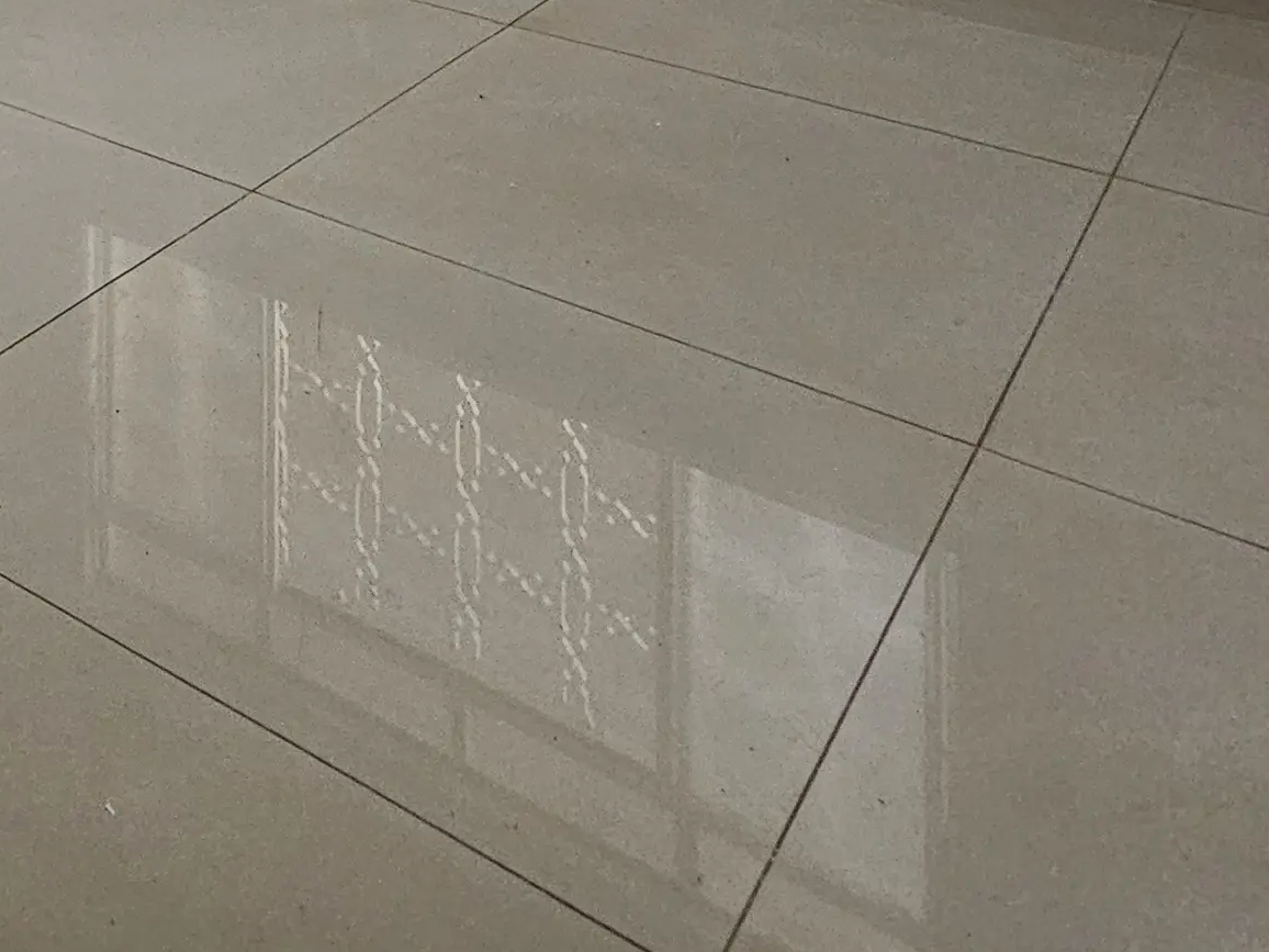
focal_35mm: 45
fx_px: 1650
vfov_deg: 22.3
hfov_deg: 35.2
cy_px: -680
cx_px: -168
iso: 320
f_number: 2.2
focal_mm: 2.2
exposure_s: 1/40
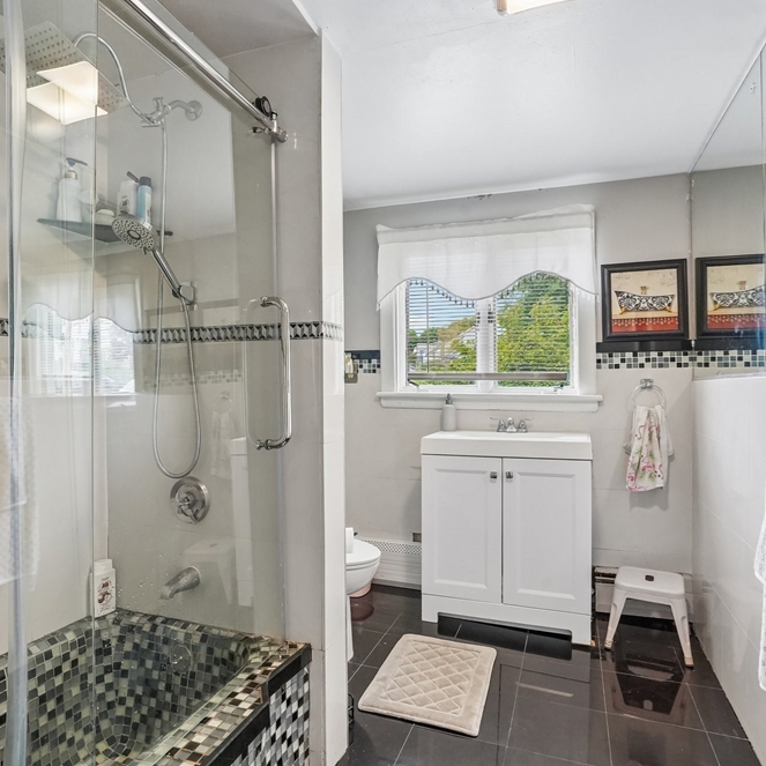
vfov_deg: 72.1
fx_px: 526
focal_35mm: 21
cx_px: 372
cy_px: 385
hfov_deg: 72.1
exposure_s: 1/30
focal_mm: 16
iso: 1000
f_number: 9
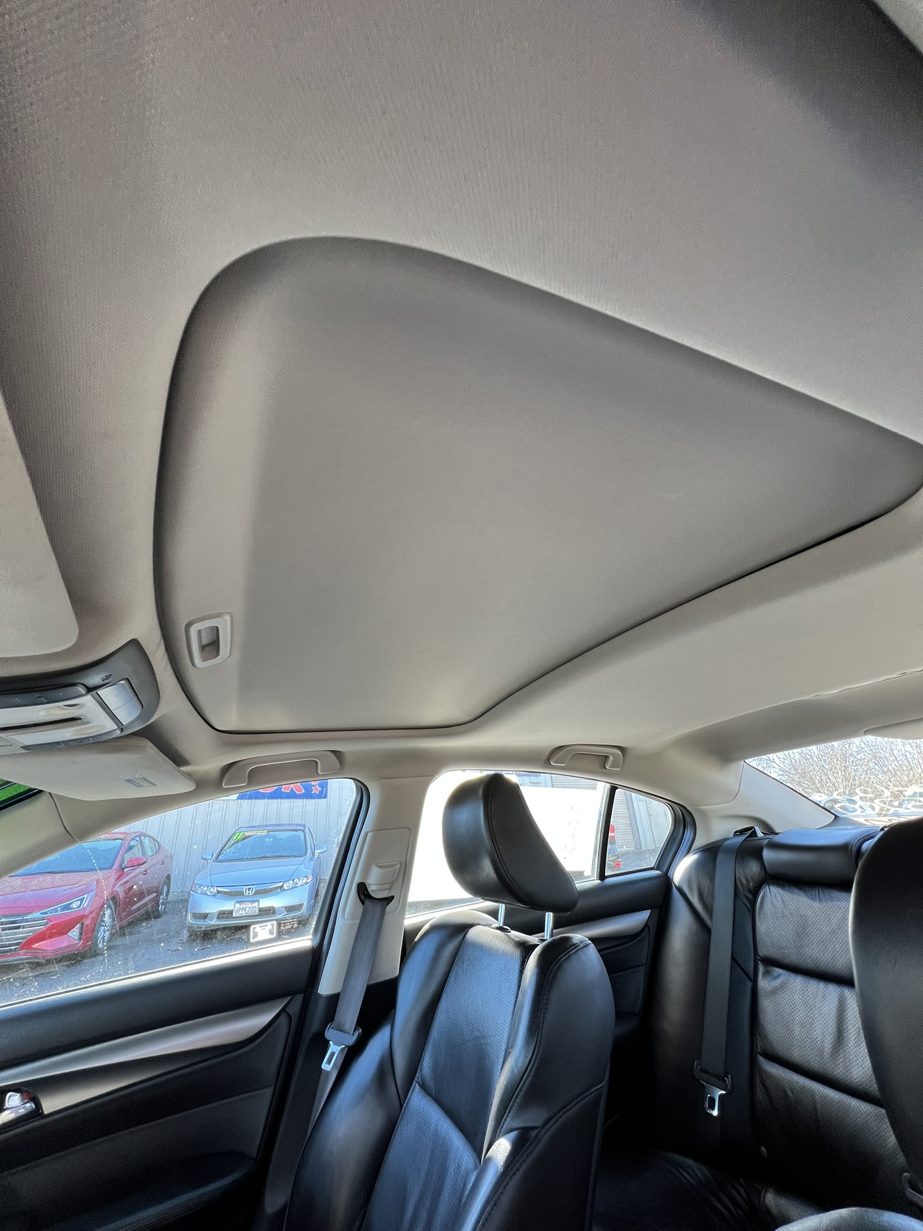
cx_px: 462
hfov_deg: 89.9
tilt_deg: +24.5
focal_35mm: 13
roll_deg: +4.0
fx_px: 462
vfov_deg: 106.2
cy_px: 616
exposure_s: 1/99
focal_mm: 1.57
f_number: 1.8
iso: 80
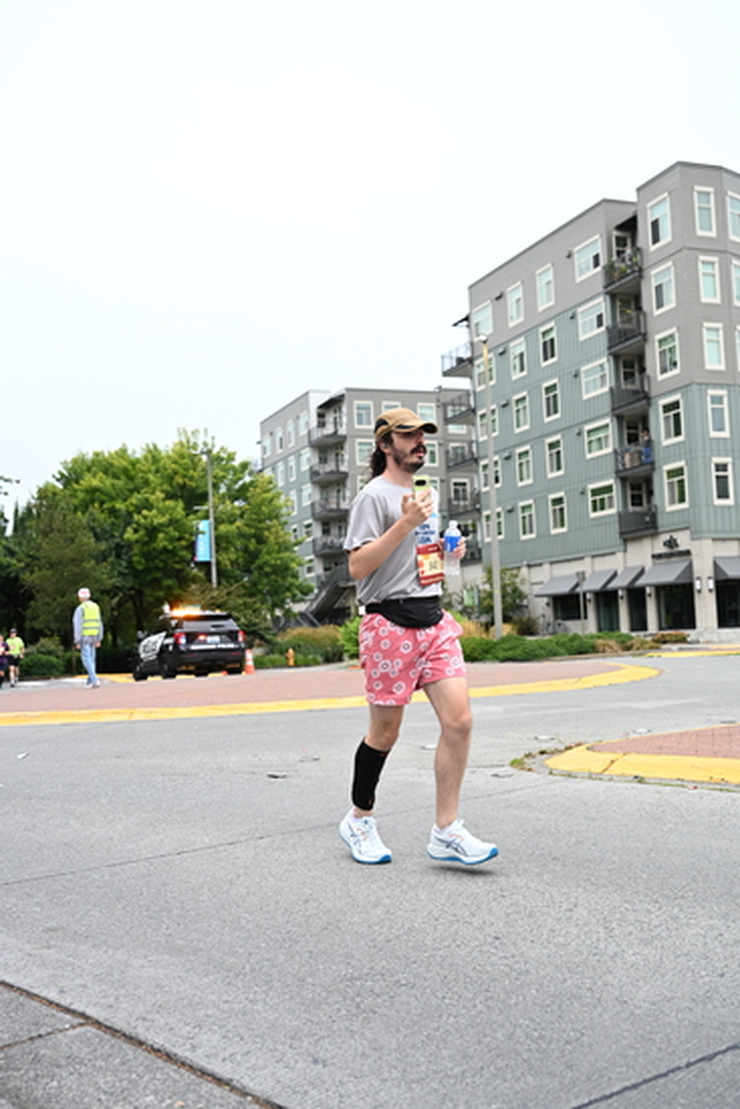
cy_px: 554
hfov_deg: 36.0
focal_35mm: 37
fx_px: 1140
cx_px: 370
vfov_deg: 51.9
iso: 1600
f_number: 4
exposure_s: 1/800
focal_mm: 37
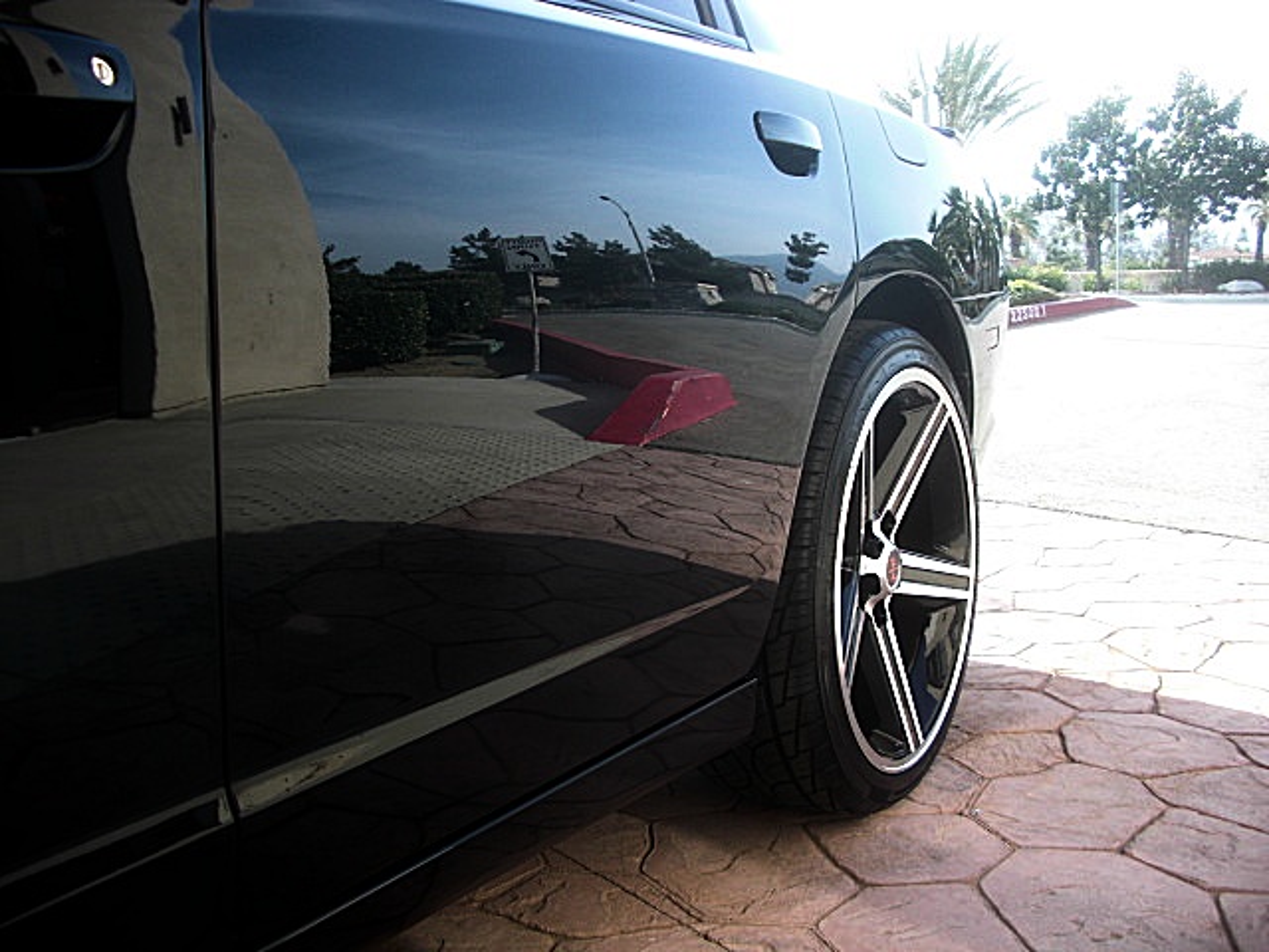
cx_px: 634
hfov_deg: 51.4
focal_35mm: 36
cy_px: 476
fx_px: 1320
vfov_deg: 39.7
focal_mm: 6.3
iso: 50
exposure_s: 1/160
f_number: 2.8
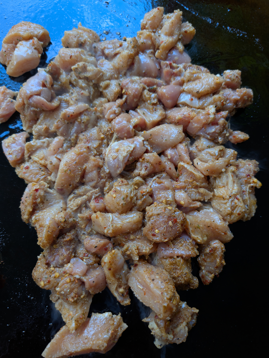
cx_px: 134
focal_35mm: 24
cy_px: 179
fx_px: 248
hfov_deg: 56.9
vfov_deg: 71.5
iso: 216
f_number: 1.68
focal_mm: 6.9
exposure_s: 1/123
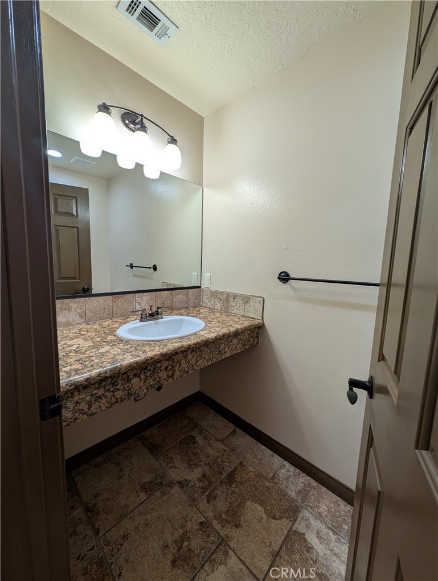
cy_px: 290
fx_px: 202
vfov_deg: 110.4
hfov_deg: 94.7
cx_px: 219
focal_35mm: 12
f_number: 1.95
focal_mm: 2.23
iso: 51
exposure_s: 1/60
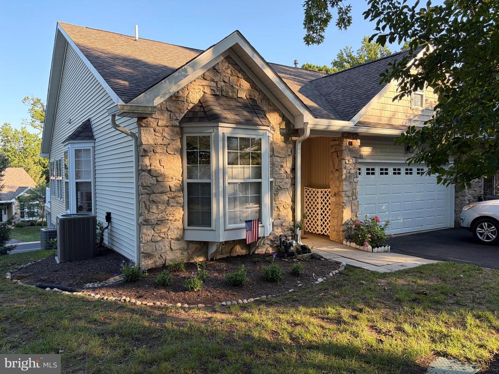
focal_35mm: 26
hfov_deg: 67.3
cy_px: 187
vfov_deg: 53.1
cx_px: 250
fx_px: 375
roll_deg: +0.5
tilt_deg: -2.0
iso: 64
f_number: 1.6
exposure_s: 1/381
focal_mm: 5.96
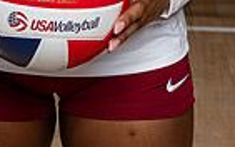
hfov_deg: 12.8
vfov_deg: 7.5
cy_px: -197
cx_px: 72
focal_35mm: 163
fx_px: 1044
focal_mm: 50
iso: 100
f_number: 8
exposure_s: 1/250
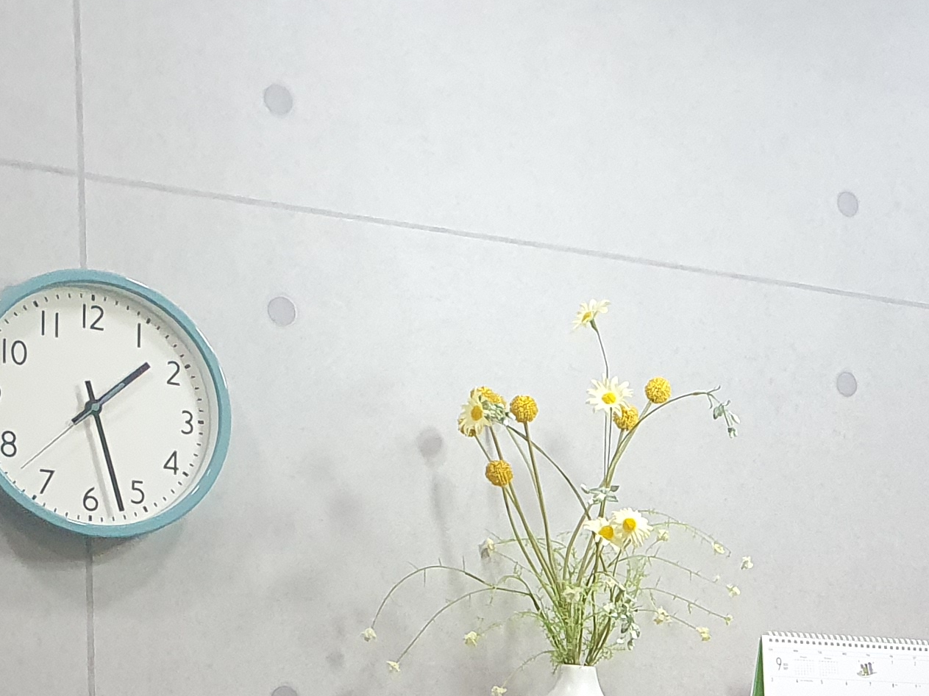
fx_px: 2227
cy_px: 948
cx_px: 1047
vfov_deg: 16.6
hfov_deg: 22.1
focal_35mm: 83
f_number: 2.4
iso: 250
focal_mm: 4.32
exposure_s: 1/120
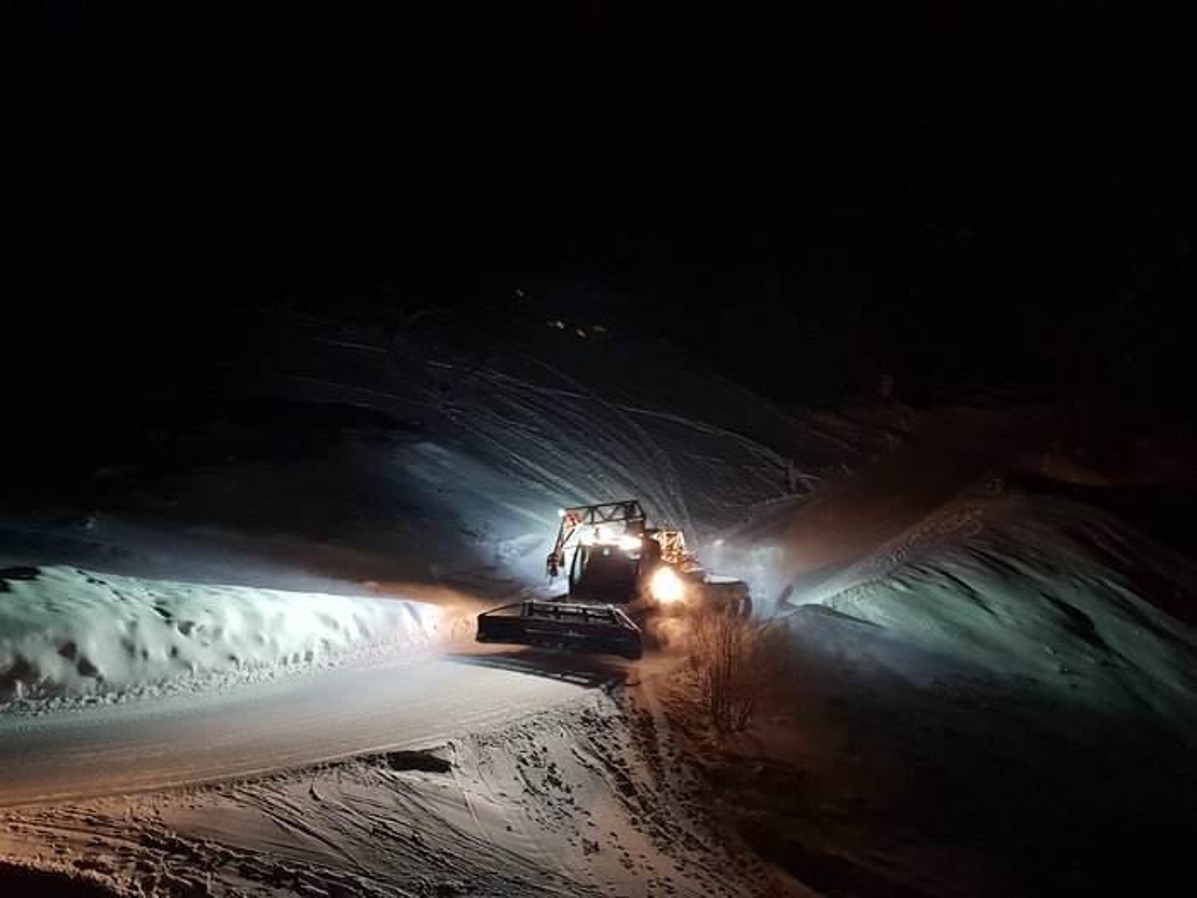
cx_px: 598
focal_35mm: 26
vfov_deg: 53.1
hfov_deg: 67.3
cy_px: 449
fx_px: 899
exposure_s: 1/33
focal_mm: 4.3
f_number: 1.5
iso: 320
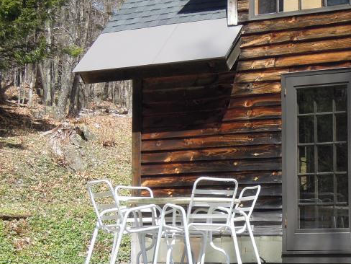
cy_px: 175
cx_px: 242
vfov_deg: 14.1
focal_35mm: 105
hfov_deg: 18.7
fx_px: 1065
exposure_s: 1/640
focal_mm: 9
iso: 160
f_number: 3.7
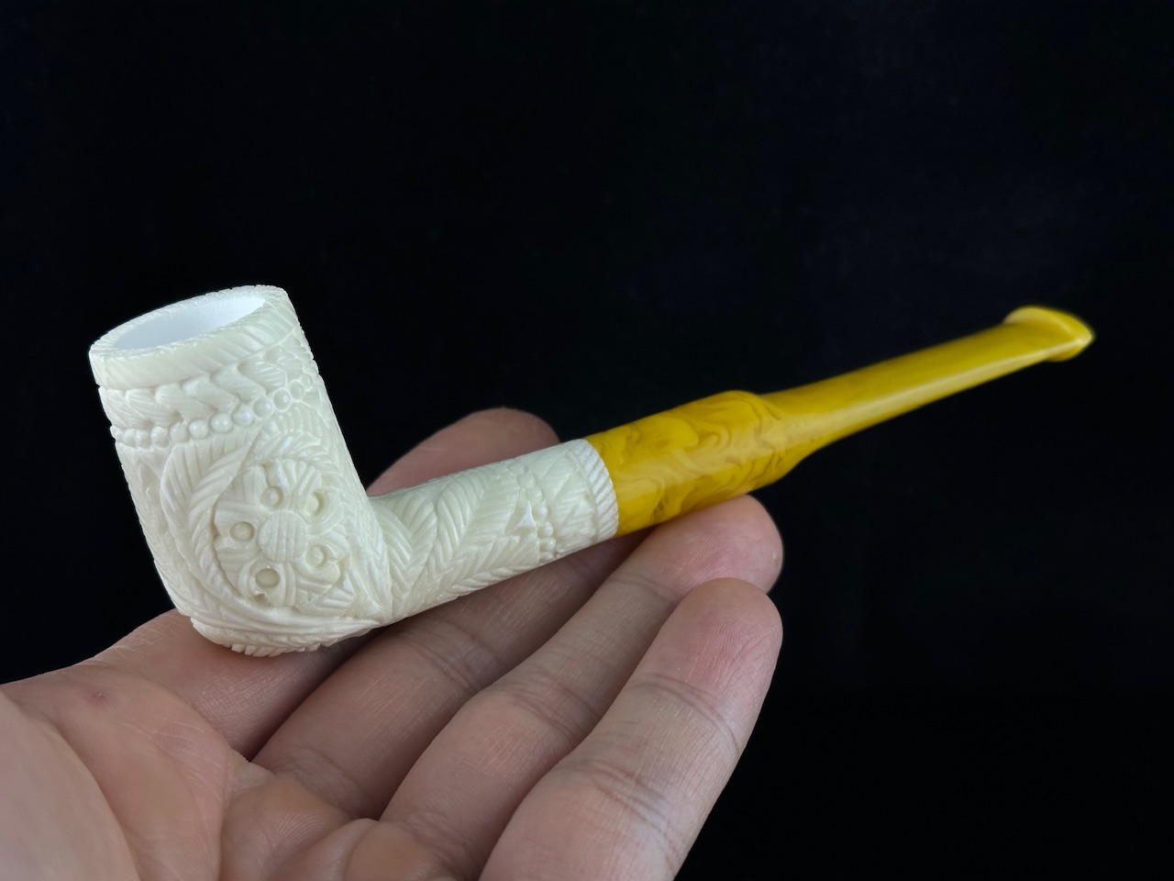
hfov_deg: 39.7
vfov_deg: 30.3
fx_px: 1628
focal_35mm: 48
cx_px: 587
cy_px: 440
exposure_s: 1/762
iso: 64
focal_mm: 6.86
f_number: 1.78
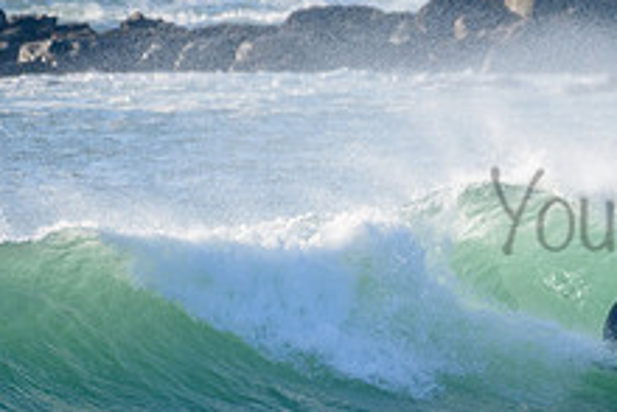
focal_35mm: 1610
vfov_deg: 0.9
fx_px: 27611
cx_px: 606
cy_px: 153
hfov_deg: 1.3
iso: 220
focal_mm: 500
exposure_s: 1/1250
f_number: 5.6
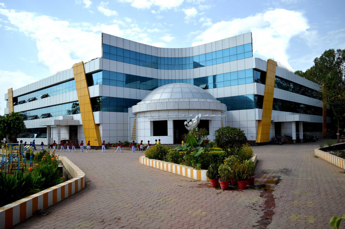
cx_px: 172
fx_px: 259
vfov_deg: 47.9
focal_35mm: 27
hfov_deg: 67.4
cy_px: 114
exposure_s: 1/1250
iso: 100
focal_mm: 18
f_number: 3.5
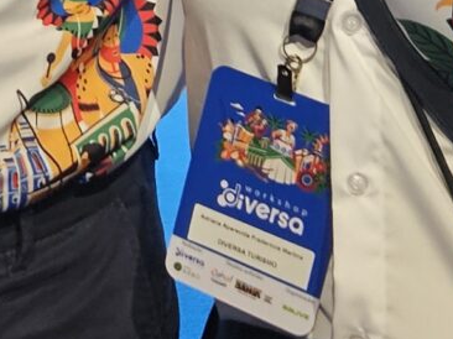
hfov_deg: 11.8
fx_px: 2106
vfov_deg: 9.0
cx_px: -205
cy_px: -129
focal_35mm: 161
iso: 64
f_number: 1.8
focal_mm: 5.4
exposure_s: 1/60
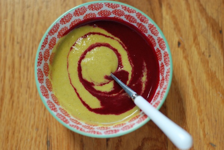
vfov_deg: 18.2
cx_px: 112
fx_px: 467
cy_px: 75
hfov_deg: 27.0
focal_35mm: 75
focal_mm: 50
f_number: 2.2
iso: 800
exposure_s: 1/200
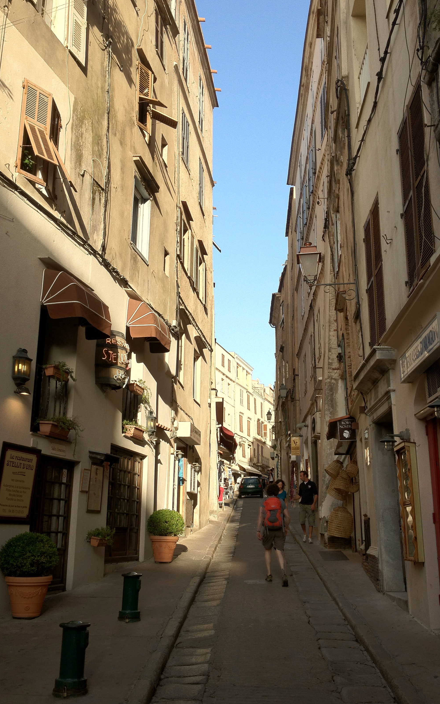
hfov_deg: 33.6
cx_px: 231
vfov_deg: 51.5
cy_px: 351
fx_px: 729
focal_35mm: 38
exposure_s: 1/587
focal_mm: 4.28
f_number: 2.4
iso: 64
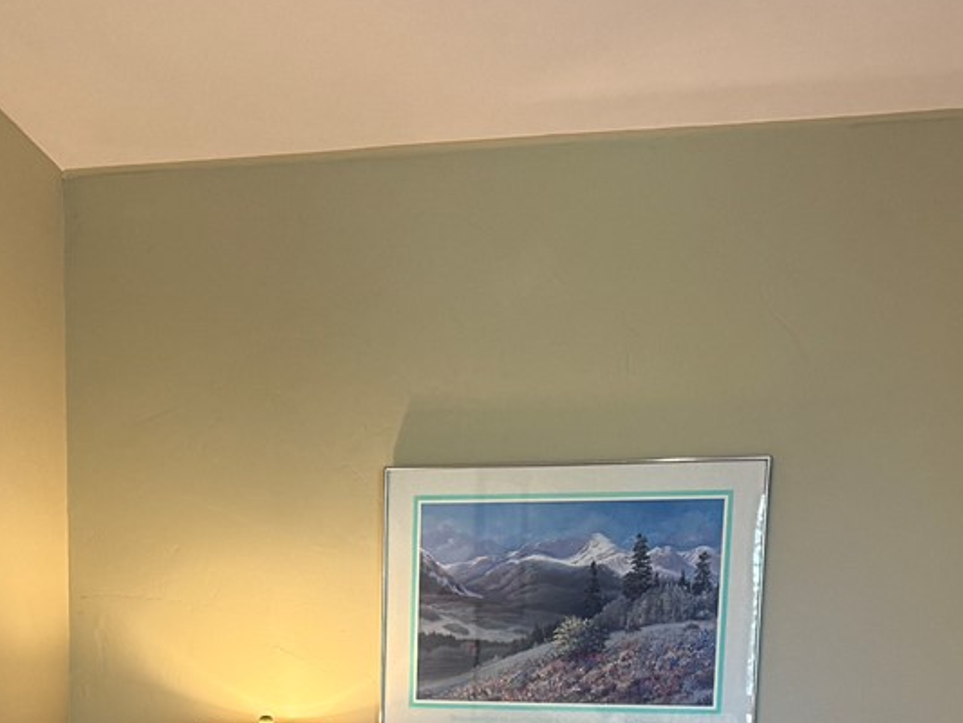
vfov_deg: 19.1
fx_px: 2003
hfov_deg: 26.6
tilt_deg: -9.2
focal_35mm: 72
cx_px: 208
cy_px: 918
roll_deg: -0.3
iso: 250
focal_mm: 6.76
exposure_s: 1/60
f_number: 1.78
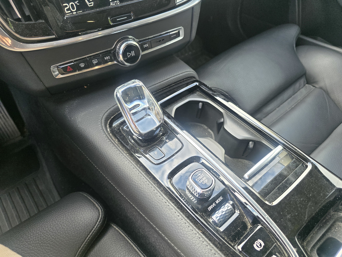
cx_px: 171
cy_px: 128
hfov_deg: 73.9
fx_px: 227
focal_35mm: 23
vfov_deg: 58.9
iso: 125
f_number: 1.7
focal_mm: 6.3
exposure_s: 1/180
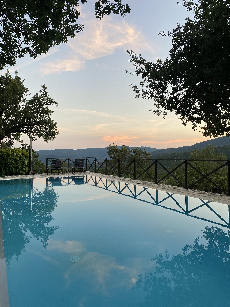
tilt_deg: -0.9
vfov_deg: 67.3
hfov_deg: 53.1
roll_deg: -0.4
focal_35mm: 26
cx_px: 115
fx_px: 230
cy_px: 154
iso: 100
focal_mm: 4.25
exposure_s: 1/121
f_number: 1.8
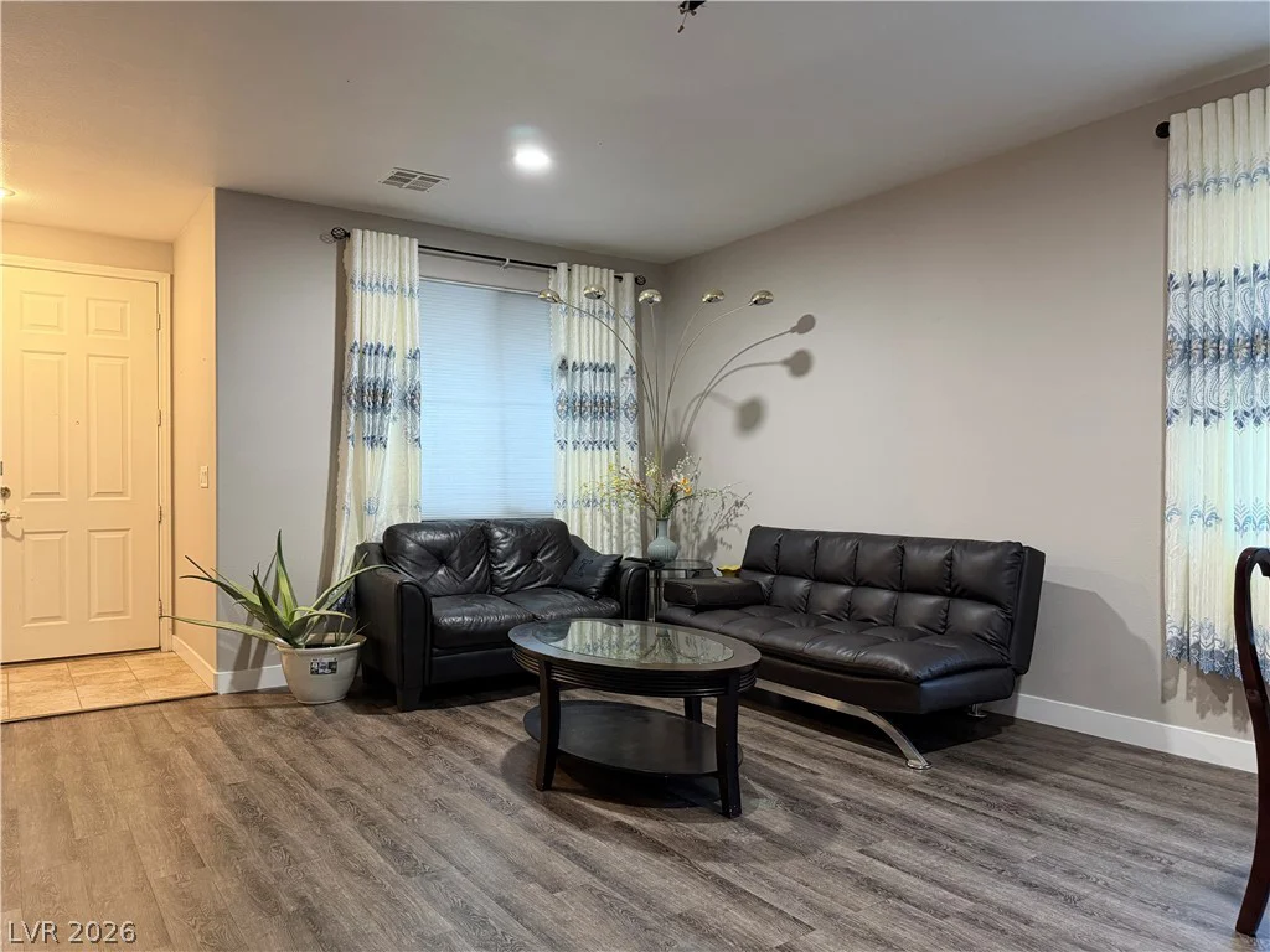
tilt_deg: -0.6
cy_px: 476
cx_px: 635
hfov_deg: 71.6
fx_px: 881
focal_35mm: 24
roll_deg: +0.7
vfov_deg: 56.8
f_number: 1.78
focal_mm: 6.76
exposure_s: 1/60
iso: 400
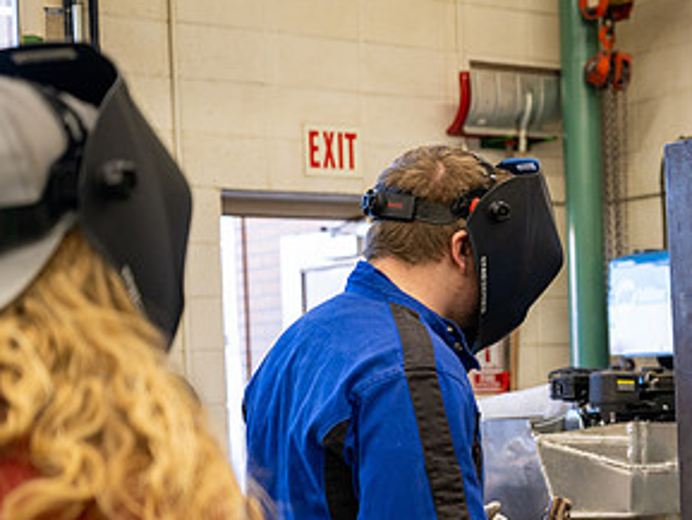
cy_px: 392
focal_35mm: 81
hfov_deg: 23.3
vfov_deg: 18.1
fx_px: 1620
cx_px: 668
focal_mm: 42
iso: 320
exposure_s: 1/160
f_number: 2.8
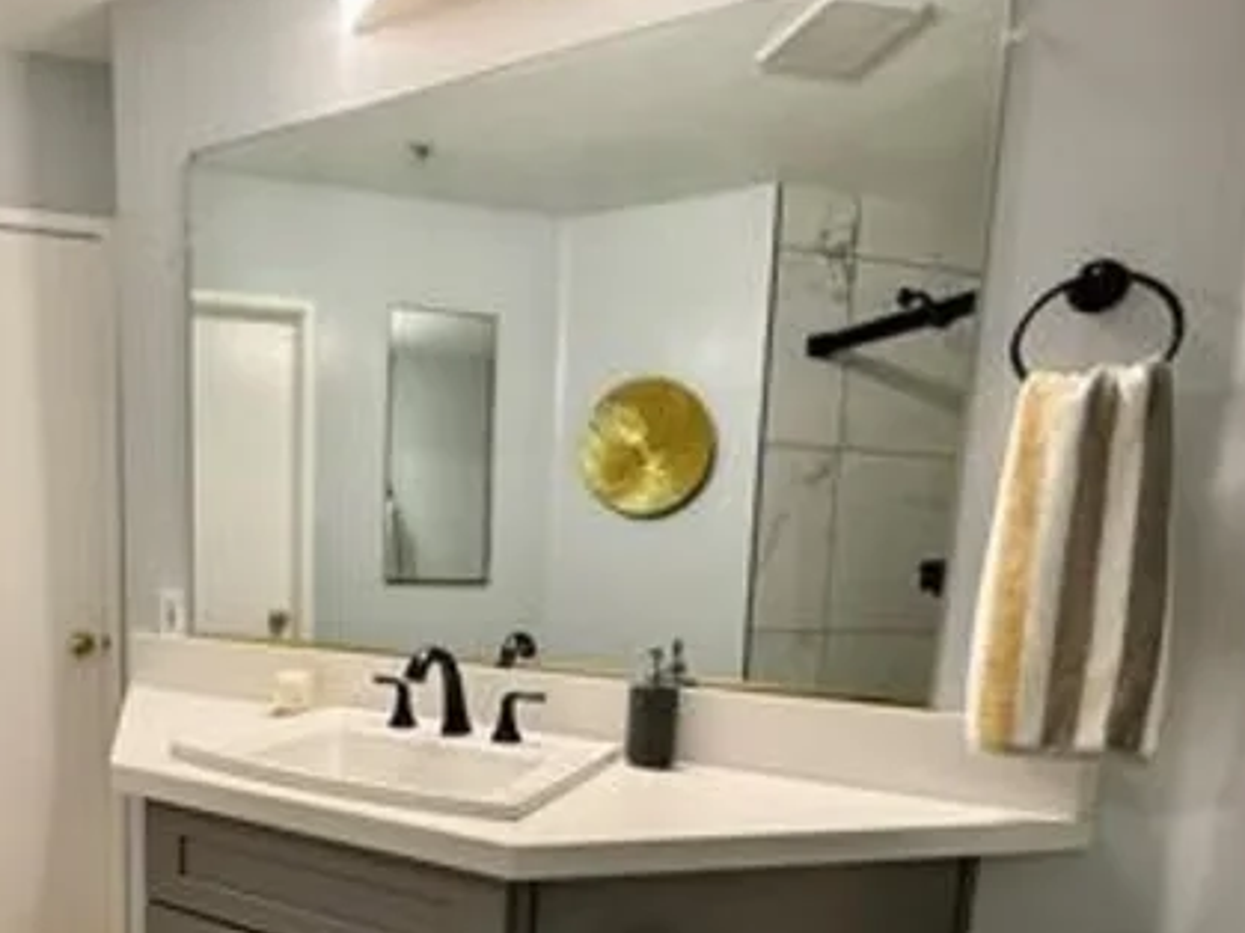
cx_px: 392
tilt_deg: -8.1
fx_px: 899
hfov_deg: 67.1
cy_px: 680
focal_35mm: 25
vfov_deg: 52.8
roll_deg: -2.1
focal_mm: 2.22
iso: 200
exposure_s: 1/60
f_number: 2.2
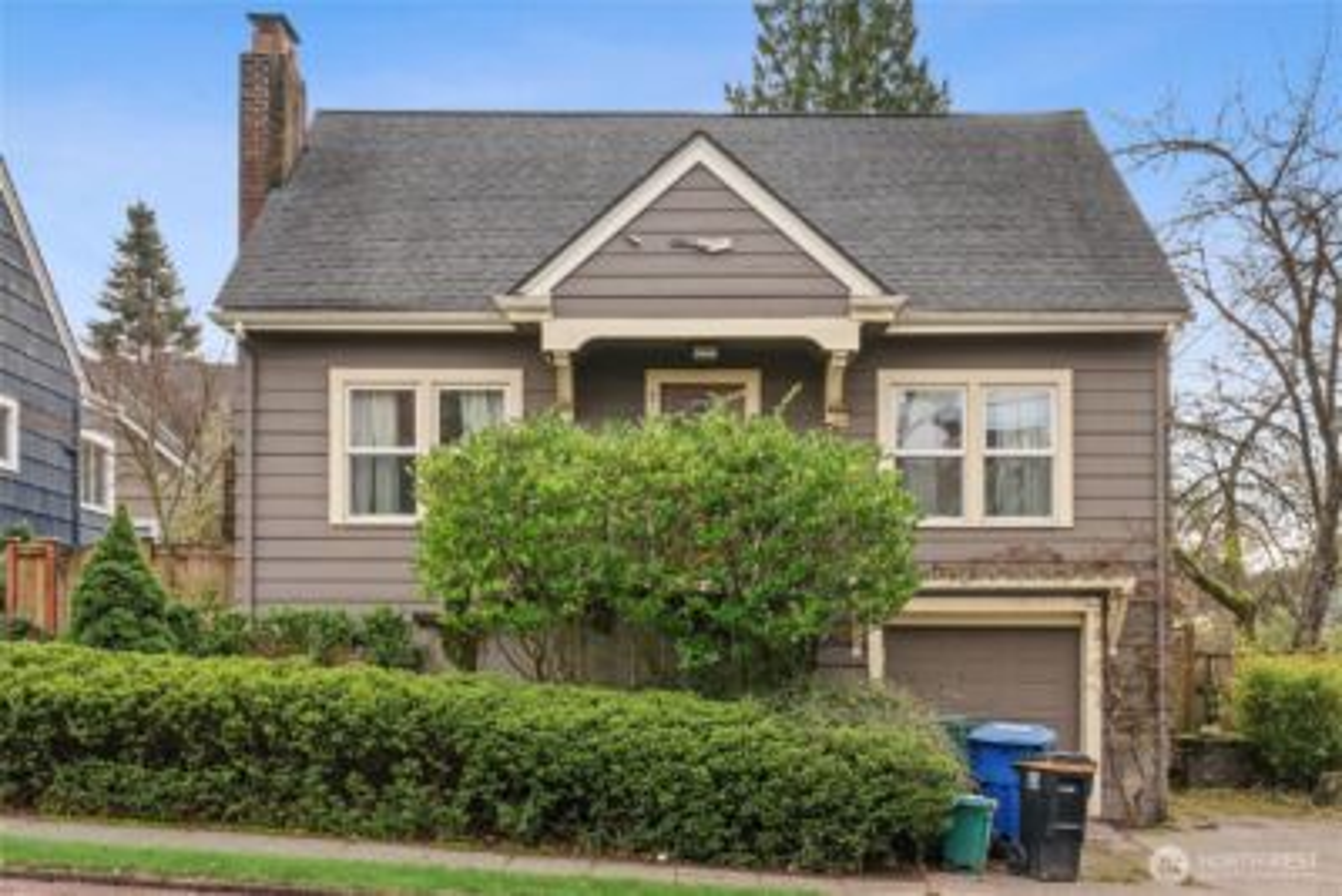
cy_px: 448
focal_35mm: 38
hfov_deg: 50.7
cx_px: 671
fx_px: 1417
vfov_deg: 35.1
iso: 200
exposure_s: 1/60
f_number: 8
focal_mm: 38
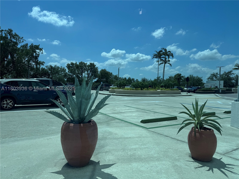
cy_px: 90
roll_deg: -1.8
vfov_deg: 56.8
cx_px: 120
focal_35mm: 24
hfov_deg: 71.6
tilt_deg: -1.6
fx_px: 166
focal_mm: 6.76
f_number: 1.78
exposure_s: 1/6410
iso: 80
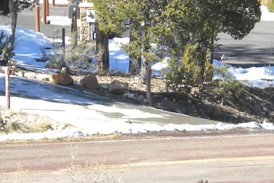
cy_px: 75
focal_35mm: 310
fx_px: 2359
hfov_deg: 6.6
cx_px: 167
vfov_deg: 4.4
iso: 80
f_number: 5.1
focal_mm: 14.3
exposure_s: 1/220
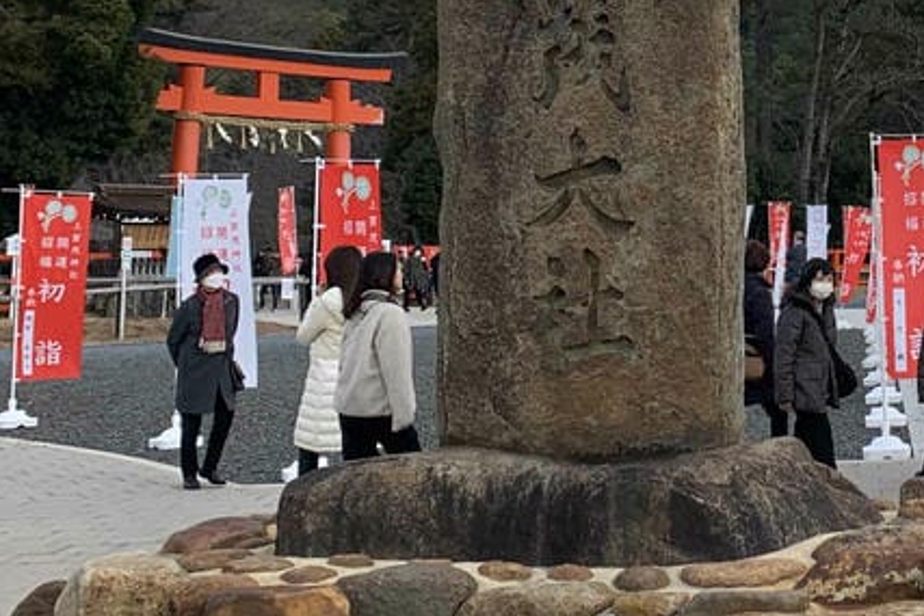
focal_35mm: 76
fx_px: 1951
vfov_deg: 17.6
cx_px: 1021
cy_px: 37
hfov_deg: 24.8
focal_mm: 4.25
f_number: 1.8
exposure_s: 1/1250
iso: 25
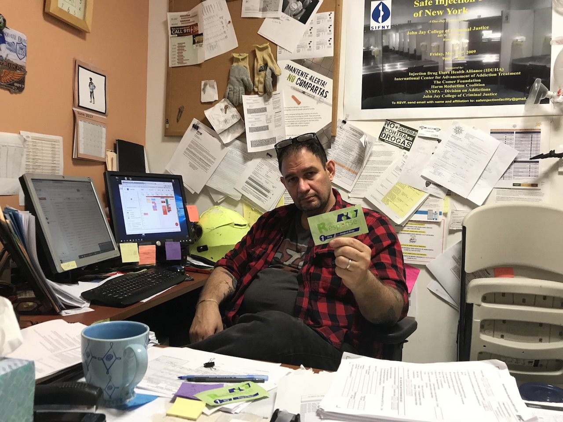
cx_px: 282
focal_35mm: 28
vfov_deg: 49.7
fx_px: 455
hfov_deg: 63.4
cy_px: 211
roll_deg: -2.3
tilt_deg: -1.5
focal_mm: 3.99
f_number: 1.8
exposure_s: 1/24
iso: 40
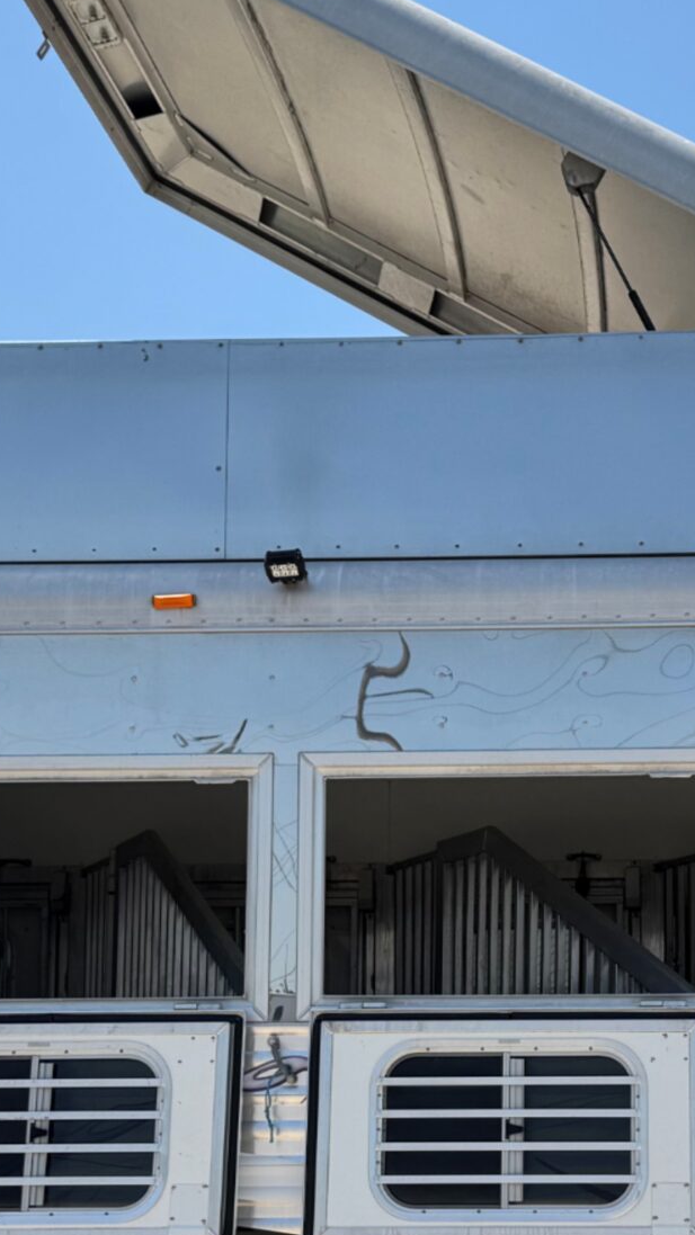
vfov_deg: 34.0
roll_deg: -0.8
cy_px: 847
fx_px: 1999
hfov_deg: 19.5
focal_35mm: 61
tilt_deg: +7.2
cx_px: 578
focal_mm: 6.76
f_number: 1.78
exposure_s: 1/5814
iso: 80
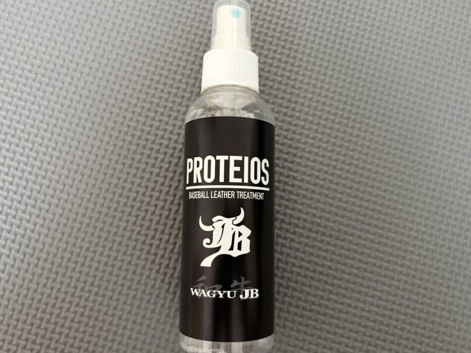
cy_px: 181
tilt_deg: -83.6
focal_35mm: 28
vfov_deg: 49.7
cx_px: 238
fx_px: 381
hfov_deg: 63.4
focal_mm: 5.96
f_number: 1.6
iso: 640
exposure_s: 1/37
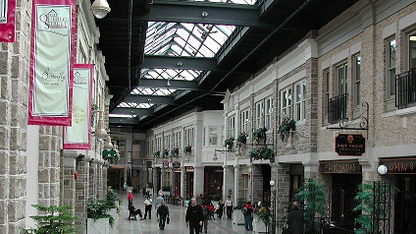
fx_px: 551
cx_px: 219
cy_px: 162
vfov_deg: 23.8
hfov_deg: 41.3
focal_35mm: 50
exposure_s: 1/156
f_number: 2.8
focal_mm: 8
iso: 100
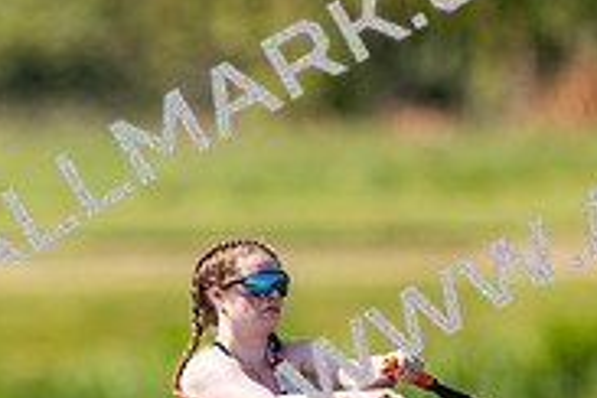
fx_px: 31506
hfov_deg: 1.1
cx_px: 39
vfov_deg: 0.7
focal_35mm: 1900
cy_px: 465
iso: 250
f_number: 4
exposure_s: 1/2500
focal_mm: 600
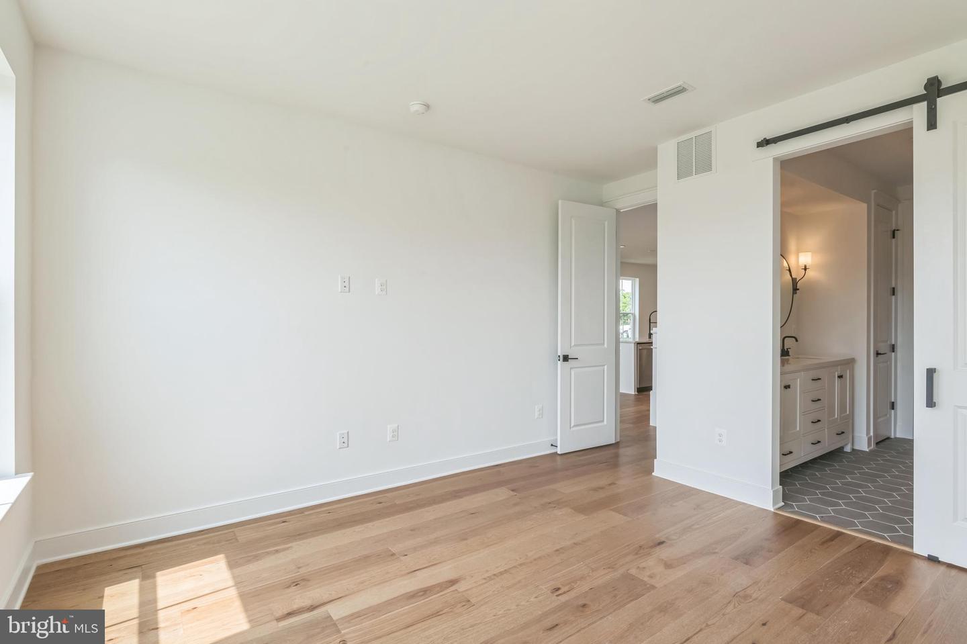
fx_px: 456
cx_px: 484
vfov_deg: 70.4
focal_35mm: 17
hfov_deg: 93.3
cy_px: 322
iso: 320
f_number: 10
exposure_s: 1/80
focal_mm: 17
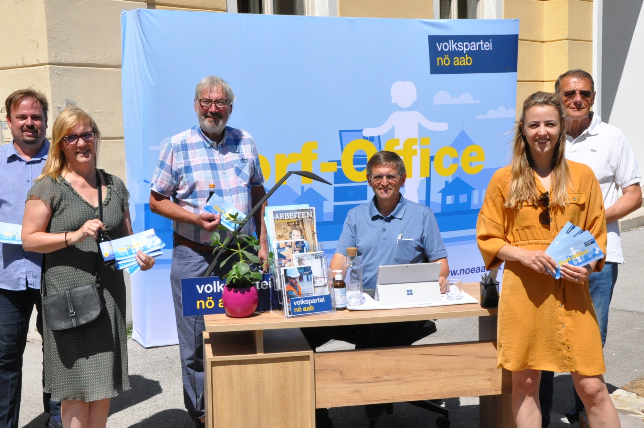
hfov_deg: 36.3
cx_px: 326
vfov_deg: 24.6
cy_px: 229
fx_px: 983
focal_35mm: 55
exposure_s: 1/1500
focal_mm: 32
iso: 2000
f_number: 19
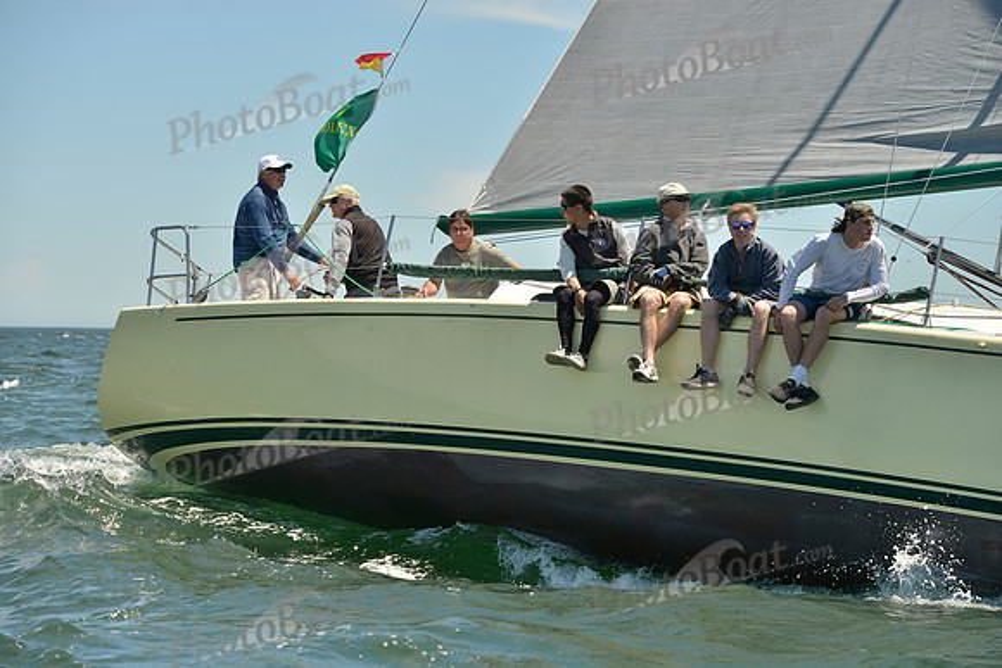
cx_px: 501
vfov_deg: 11.4
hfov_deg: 17.1
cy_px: 334
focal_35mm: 120
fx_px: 3341
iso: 280
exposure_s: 1/1600
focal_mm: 120
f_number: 7.1
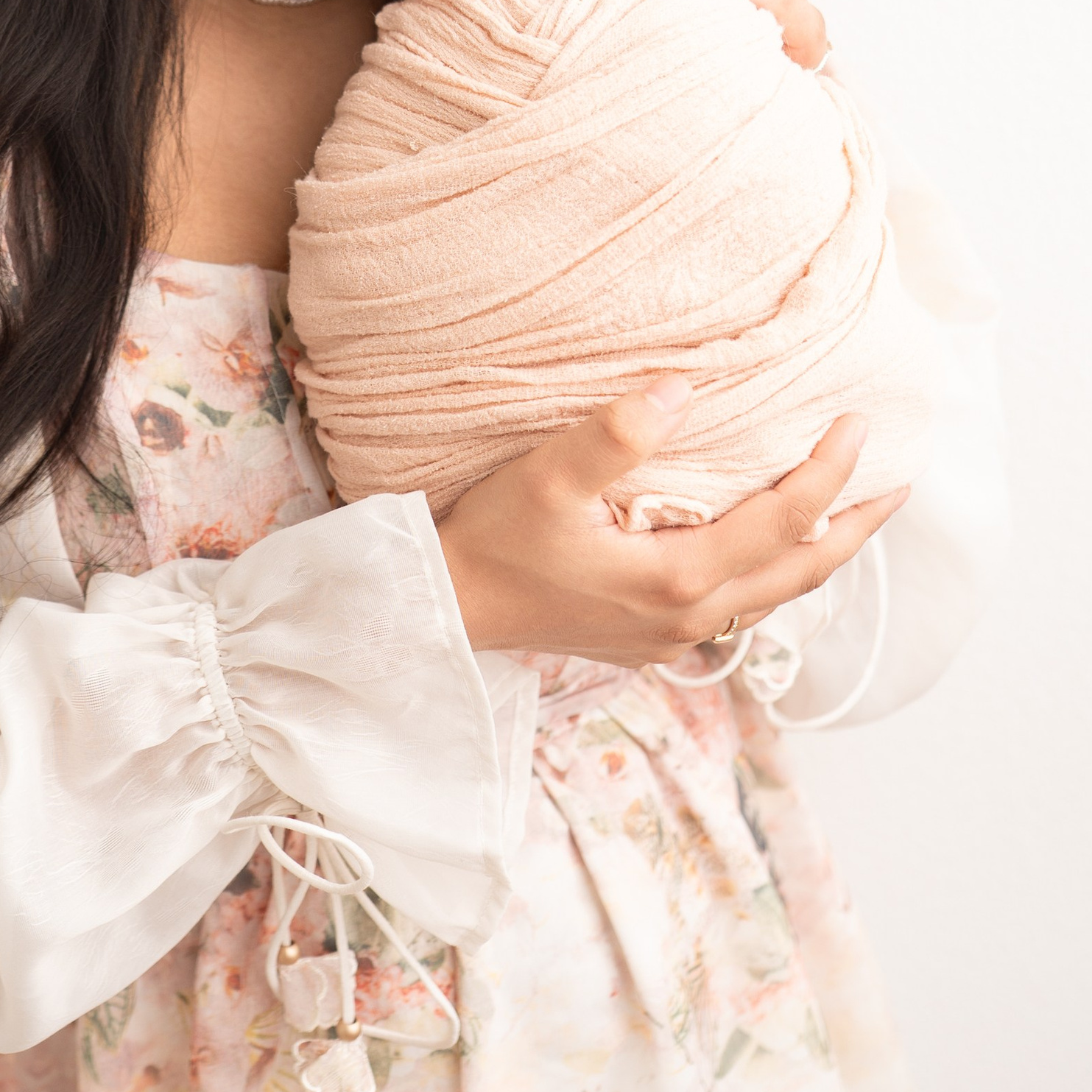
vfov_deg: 21.8
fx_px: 2748
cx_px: 377
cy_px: 57
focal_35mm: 77
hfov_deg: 22.4
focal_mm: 35
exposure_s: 1/200
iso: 125
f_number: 2.5
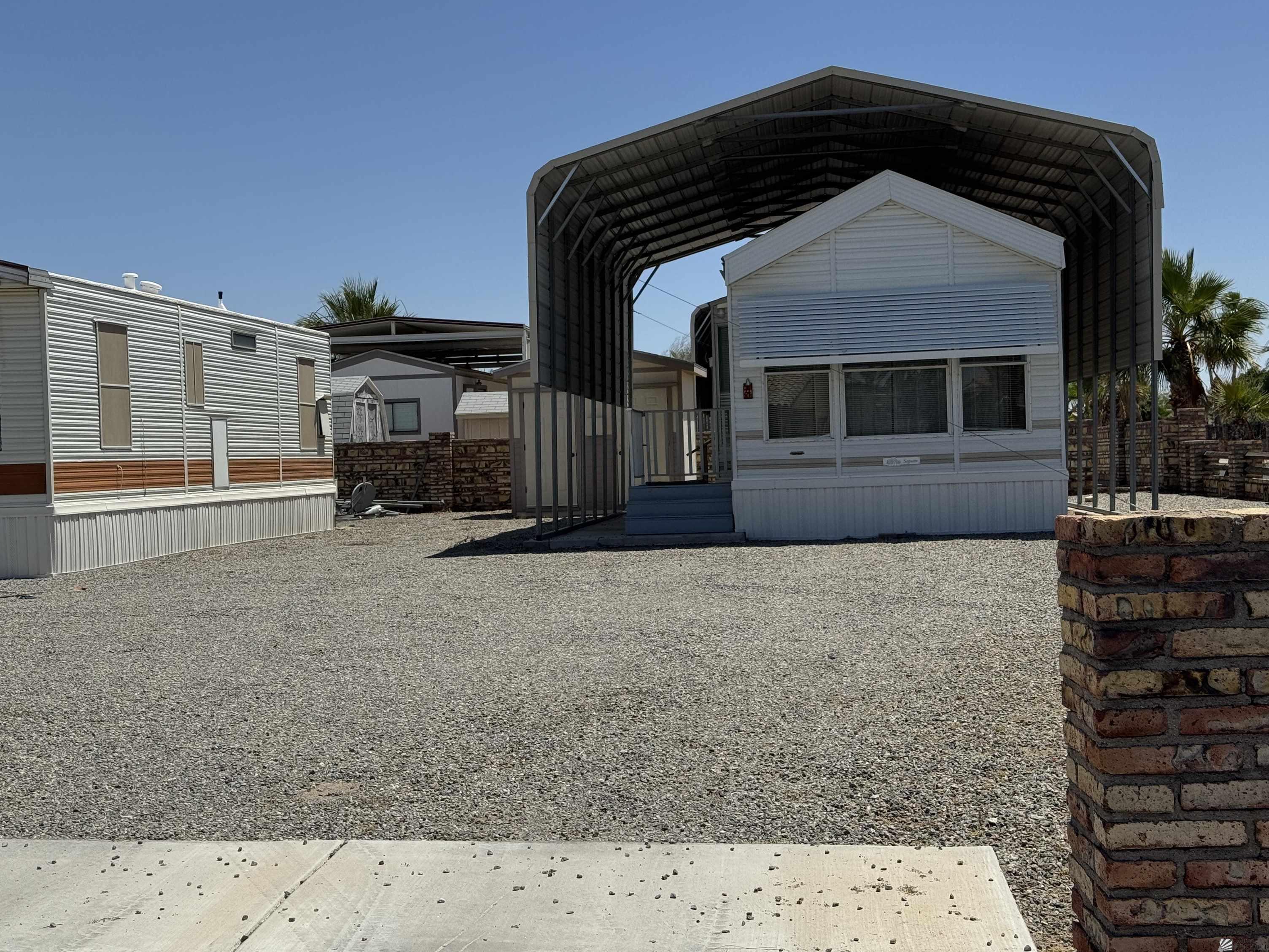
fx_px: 1796
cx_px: 634
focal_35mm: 49
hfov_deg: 38.9
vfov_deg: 29.7
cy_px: 472
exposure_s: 1/9009
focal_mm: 6.76
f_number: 1.78
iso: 64
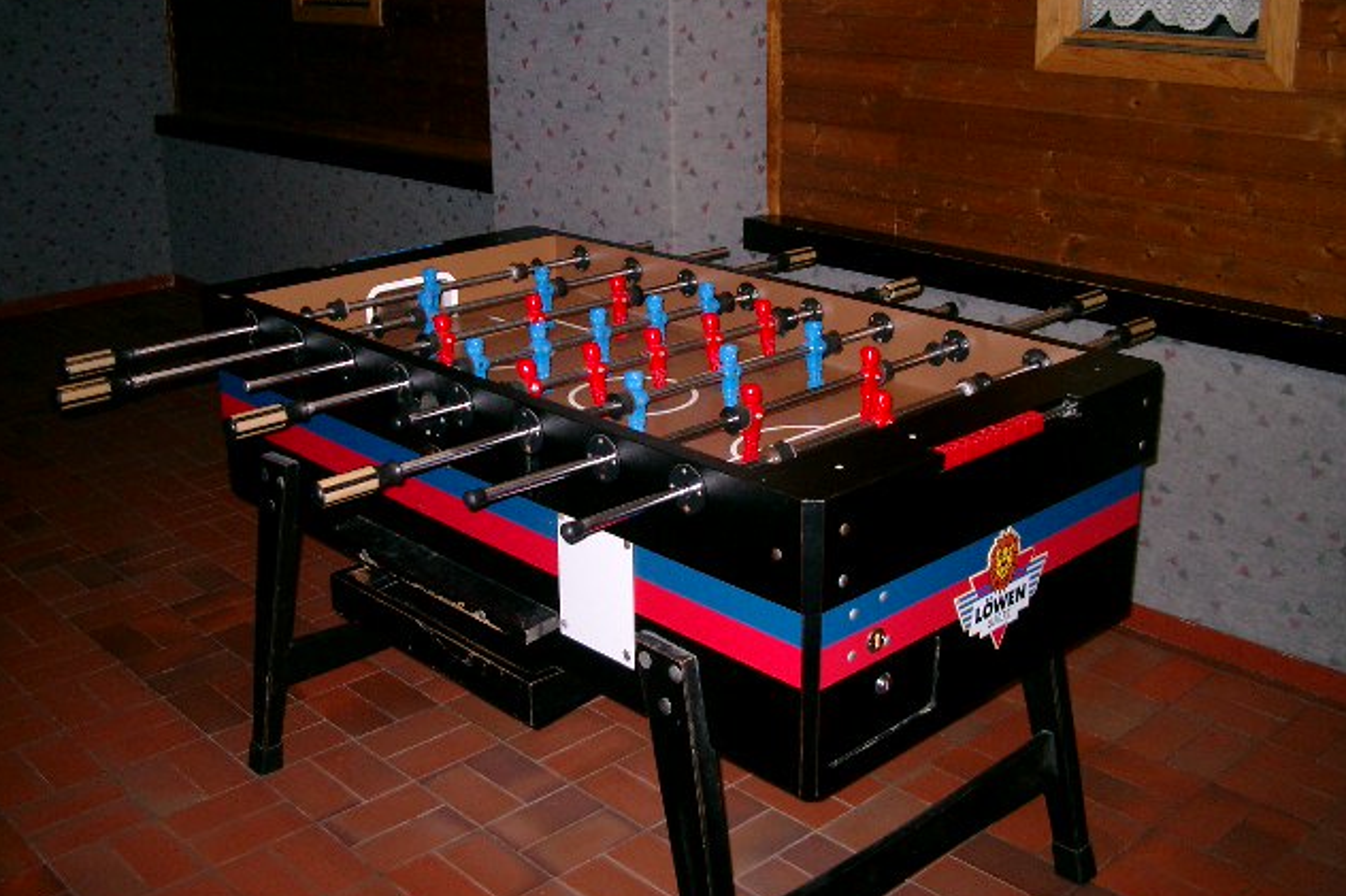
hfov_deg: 49.6
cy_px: 411
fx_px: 1458
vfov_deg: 34.2
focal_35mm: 39
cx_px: 669
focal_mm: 7.6
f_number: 2.6
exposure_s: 1/60
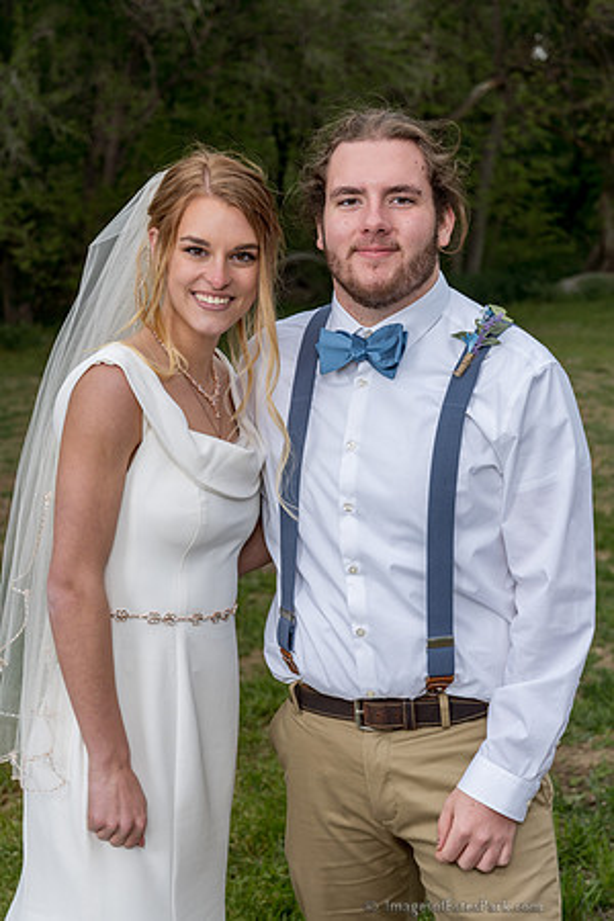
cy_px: 460
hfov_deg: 19.5
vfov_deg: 28.8
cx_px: 307
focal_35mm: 70
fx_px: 1791
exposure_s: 1/125
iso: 100
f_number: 6.3
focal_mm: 70
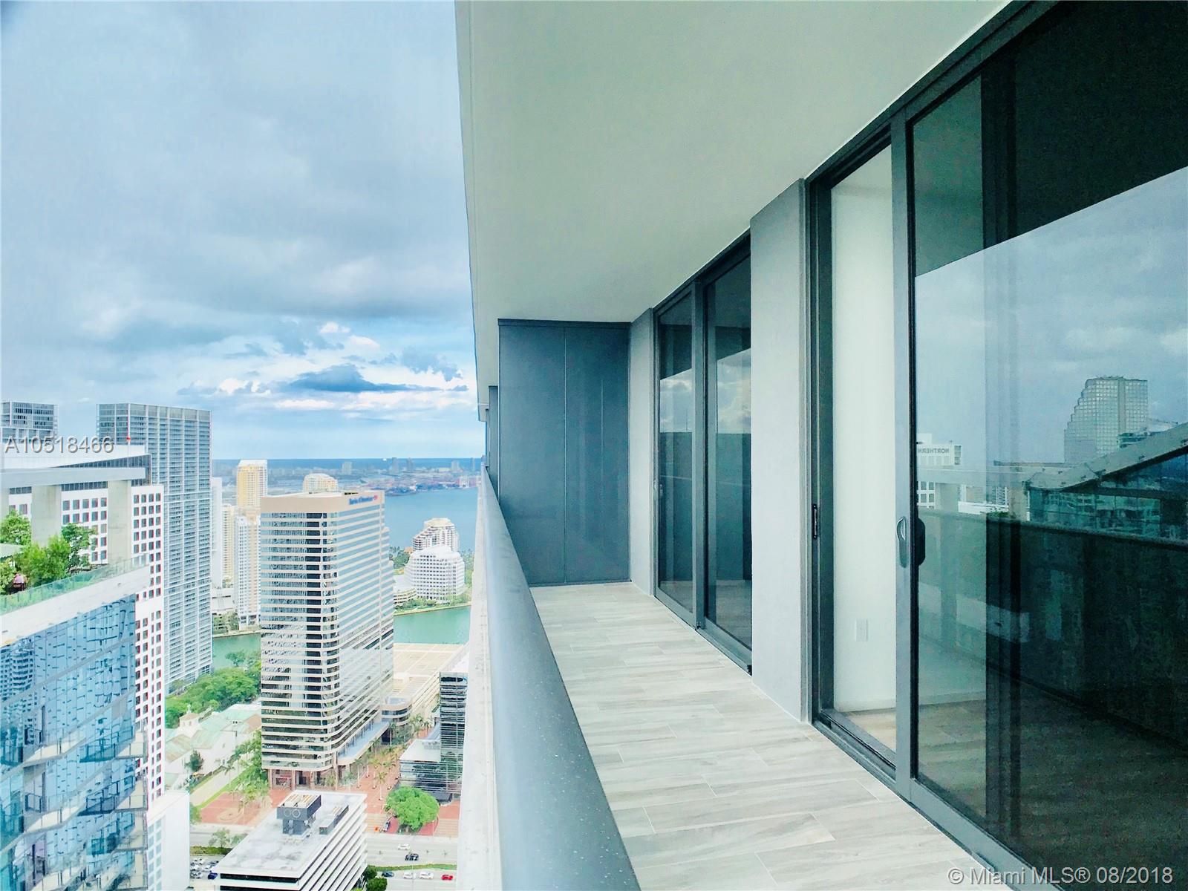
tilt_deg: +0.3
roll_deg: +0.1
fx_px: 961
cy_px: 446
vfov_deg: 49.7
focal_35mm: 28
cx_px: 594
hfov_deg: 63.4
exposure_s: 1/847
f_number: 1.8
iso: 20
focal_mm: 3.99
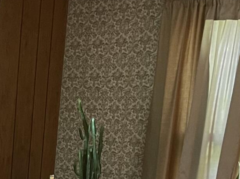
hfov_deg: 13.6
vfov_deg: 11.2
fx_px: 852
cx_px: -242
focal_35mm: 123
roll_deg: +0.7
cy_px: 329
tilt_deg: -15.8
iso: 500
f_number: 1.6
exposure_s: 1/40
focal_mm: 5.1
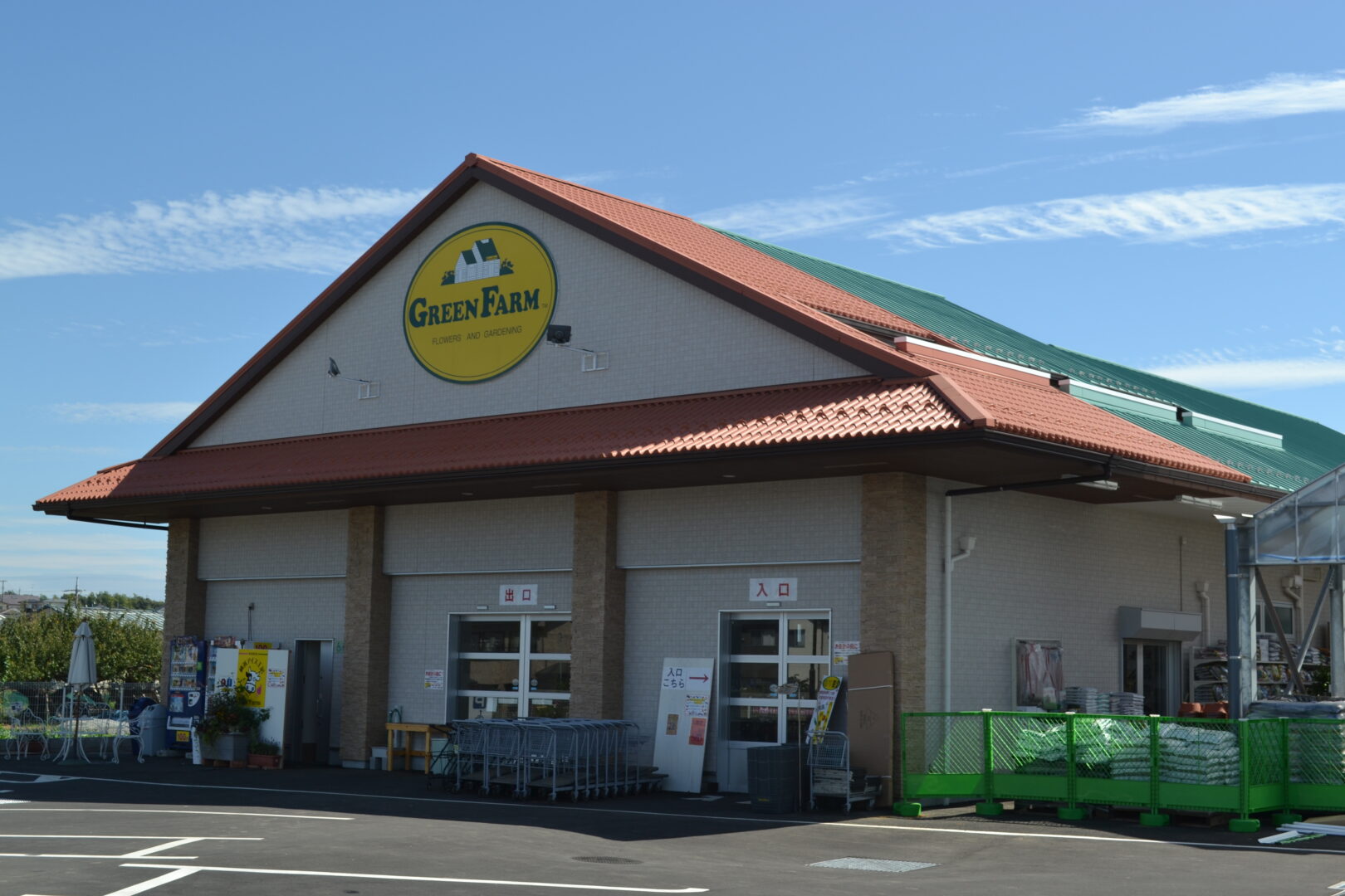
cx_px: 672
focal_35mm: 48
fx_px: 1793
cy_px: 448
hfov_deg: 41.1
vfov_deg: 28.1
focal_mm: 32
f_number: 7.1
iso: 100
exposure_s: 1/200
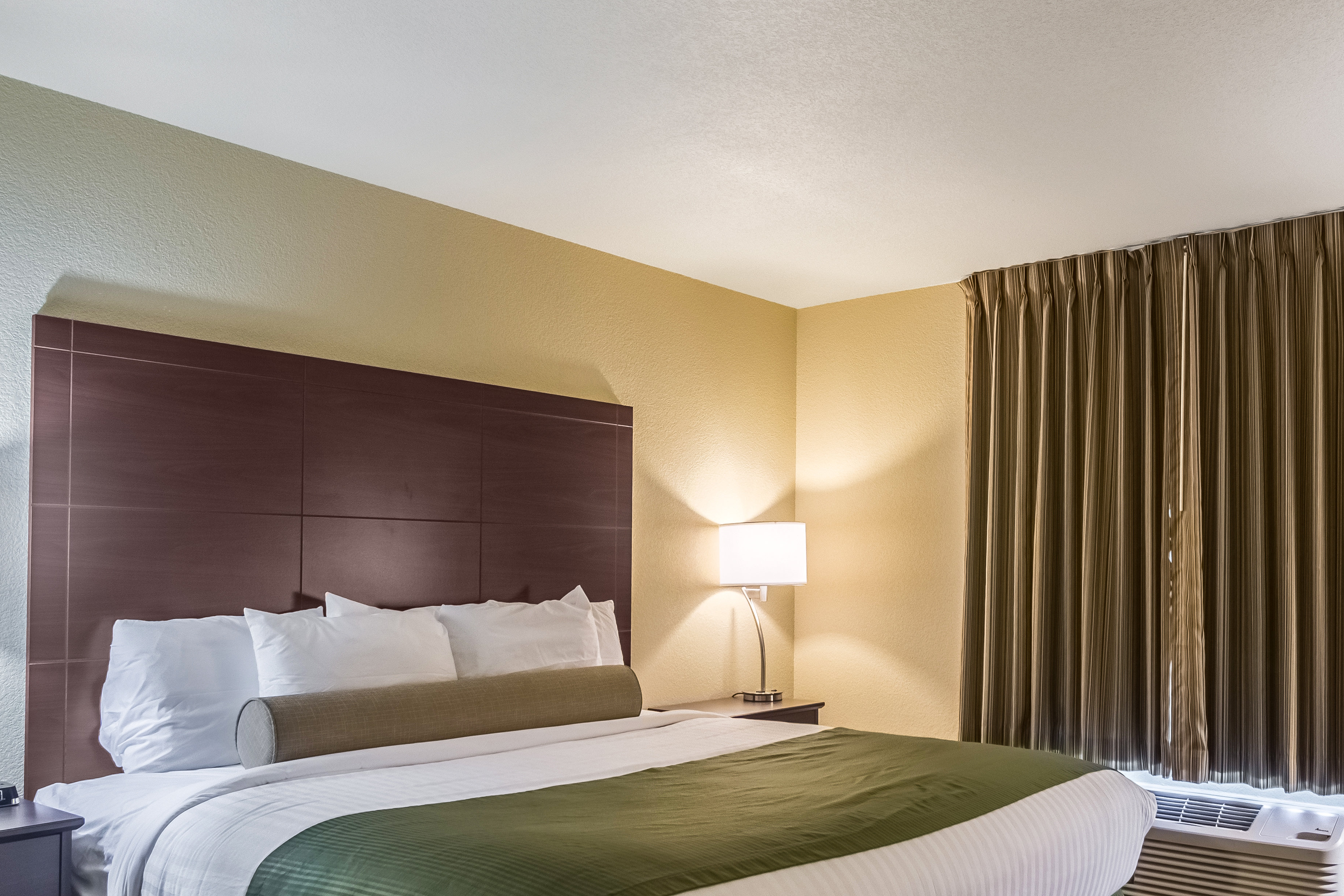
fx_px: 1001
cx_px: 791
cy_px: 512
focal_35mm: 27
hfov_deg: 67.2
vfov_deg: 48.1
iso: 800
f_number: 8
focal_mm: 11
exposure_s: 1/50
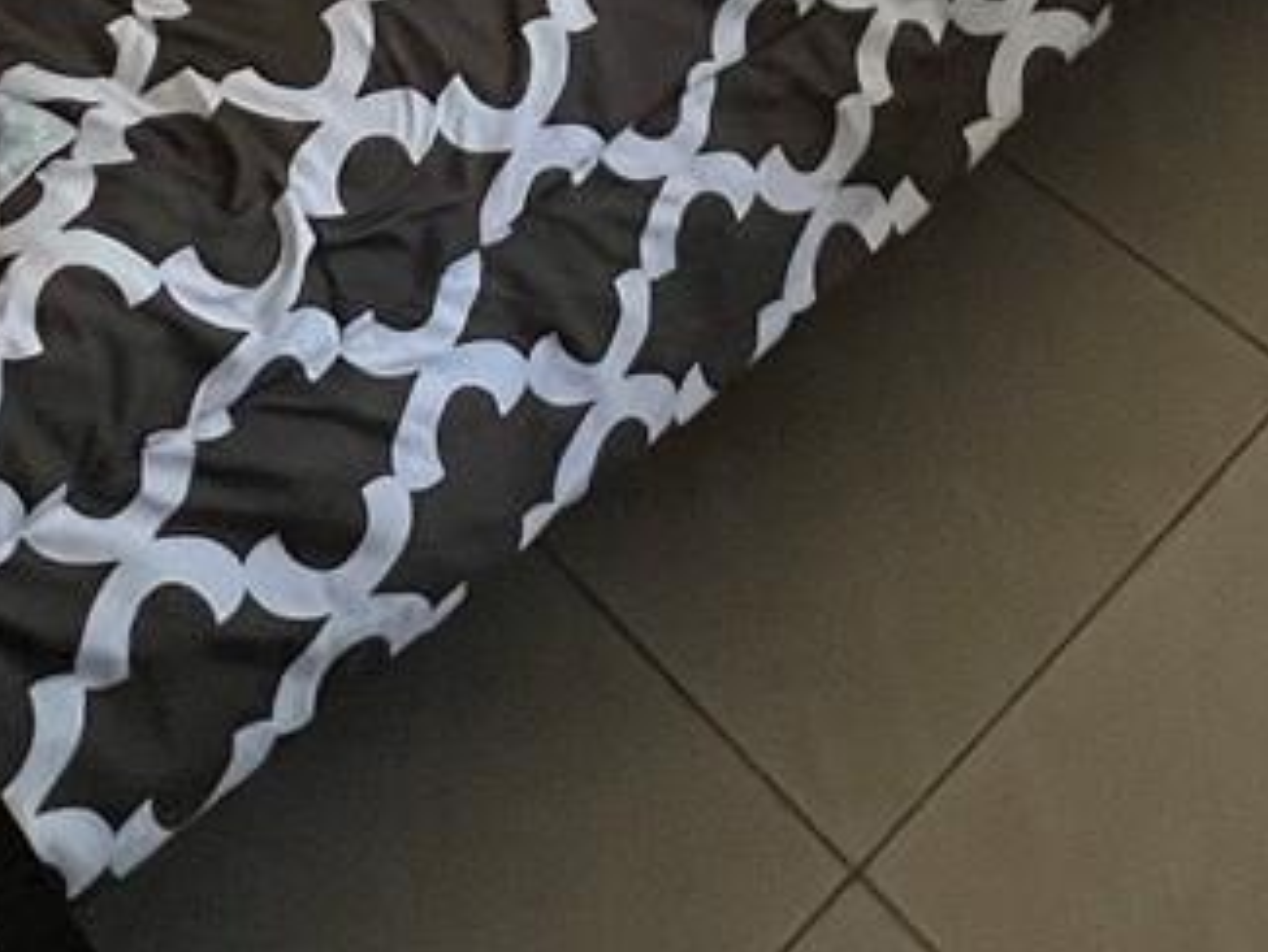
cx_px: 971
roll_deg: +1.6
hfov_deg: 29.7
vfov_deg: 15.8
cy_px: -1135
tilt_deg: -18.7
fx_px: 2345
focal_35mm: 64
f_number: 1.8
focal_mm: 1.57
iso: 250
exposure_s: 1/63
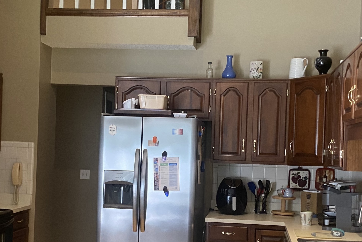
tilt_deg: -0.9
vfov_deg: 23.7
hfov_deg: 35.0
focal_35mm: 57
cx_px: 167
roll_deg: -1.6
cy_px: 158
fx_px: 573
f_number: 1.8
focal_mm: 4.25
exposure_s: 1/60
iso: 250
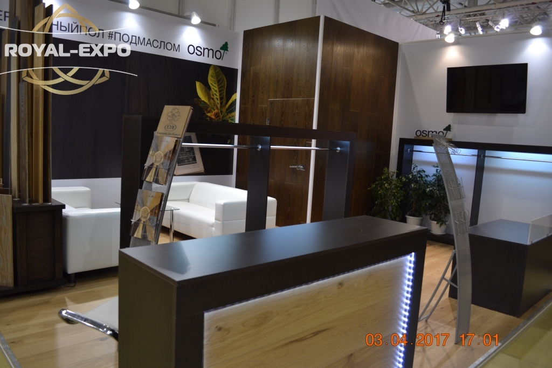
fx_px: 414
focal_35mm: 27
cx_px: 276
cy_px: 184
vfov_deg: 47.9
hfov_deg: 67.4
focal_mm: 18
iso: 400
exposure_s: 1/80
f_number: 4.5
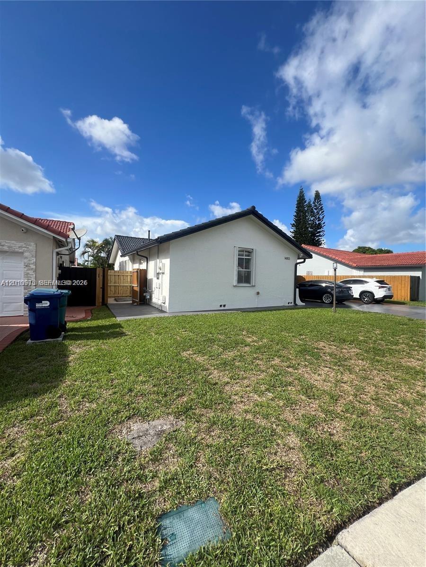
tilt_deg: -1.2
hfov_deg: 89.9
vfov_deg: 106.2
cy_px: 284
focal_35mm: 13
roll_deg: -1.1
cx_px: 213
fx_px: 213
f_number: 1.8
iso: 32
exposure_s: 1/1672
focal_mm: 1.57
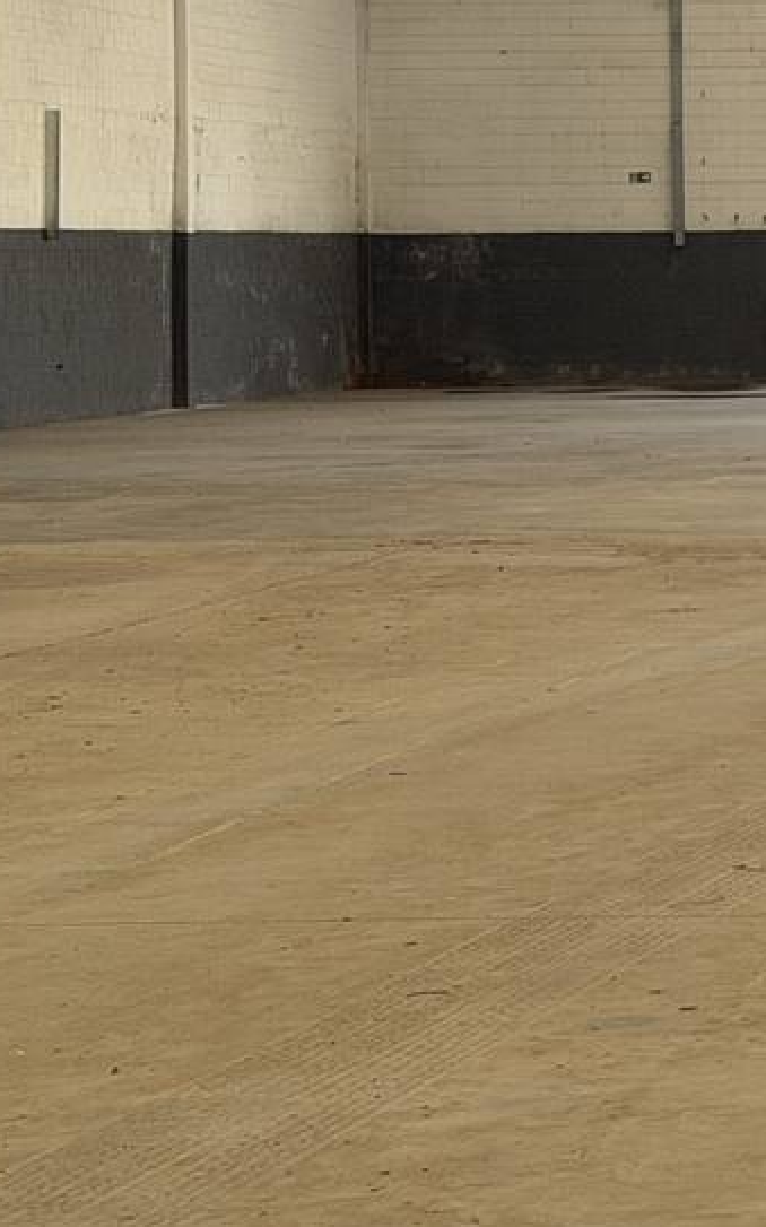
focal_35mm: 135
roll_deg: +0.7
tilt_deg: -1.6
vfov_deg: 15.4
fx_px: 4513
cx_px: 1527
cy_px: 310
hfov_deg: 9.1
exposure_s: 1/208
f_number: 1.78
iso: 100
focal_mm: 6.76
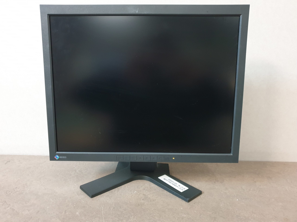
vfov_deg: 53.1
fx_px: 223
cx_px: 148
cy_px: 111
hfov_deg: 67.3
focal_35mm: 26
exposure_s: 1/50
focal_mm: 4.3
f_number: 1.5
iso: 320
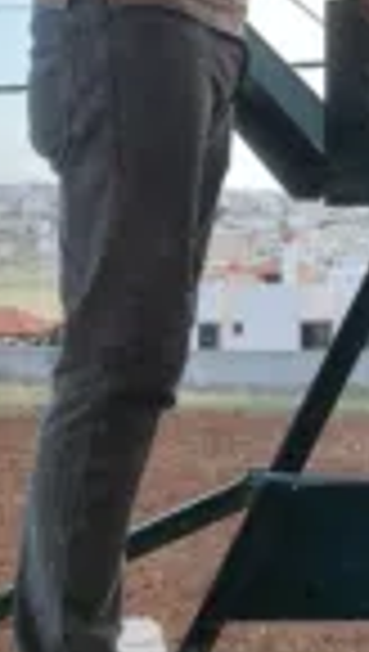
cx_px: 387
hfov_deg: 15.8
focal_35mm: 75
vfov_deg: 27.3
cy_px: 76
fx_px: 1299
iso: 25
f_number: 2
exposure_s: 1/50
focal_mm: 4.6
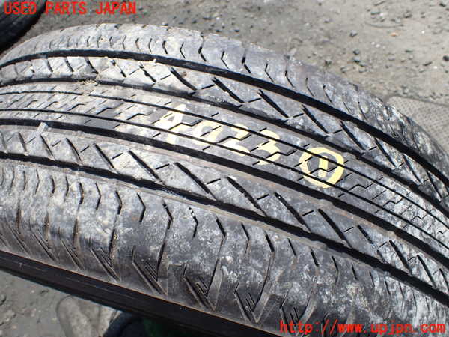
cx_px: 224
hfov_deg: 60.0
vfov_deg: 46.8
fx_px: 389
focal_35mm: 30
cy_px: 168
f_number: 3.2
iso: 100
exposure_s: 1/640
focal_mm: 5.4
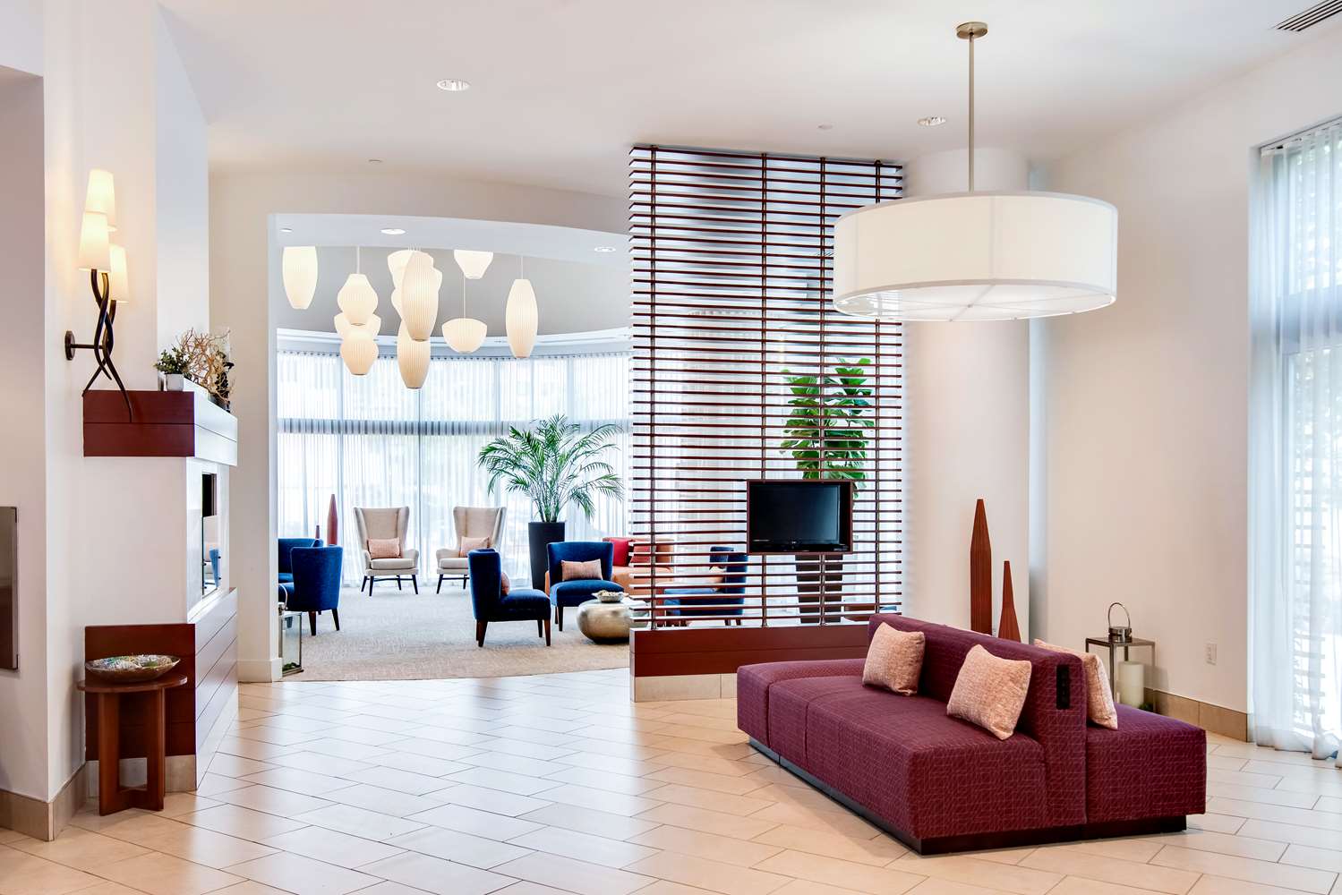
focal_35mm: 32
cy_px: 448
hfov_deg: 58.7
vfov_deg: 41.1
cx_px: 671
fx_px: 1193
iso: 160
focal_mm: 32
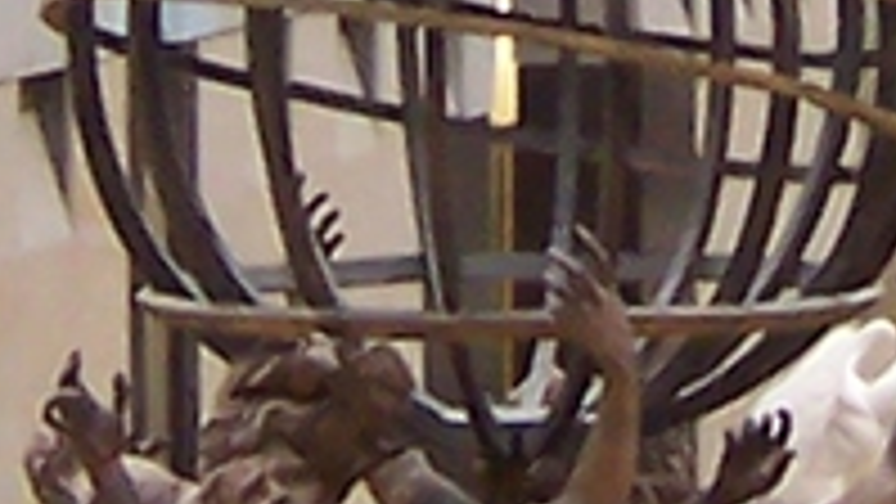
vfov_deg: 4.1
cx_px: 792
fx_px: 7033
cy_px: -470
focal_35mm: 296
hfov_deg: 7.3
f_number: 2.8
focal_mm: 5.6
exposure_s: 1/10
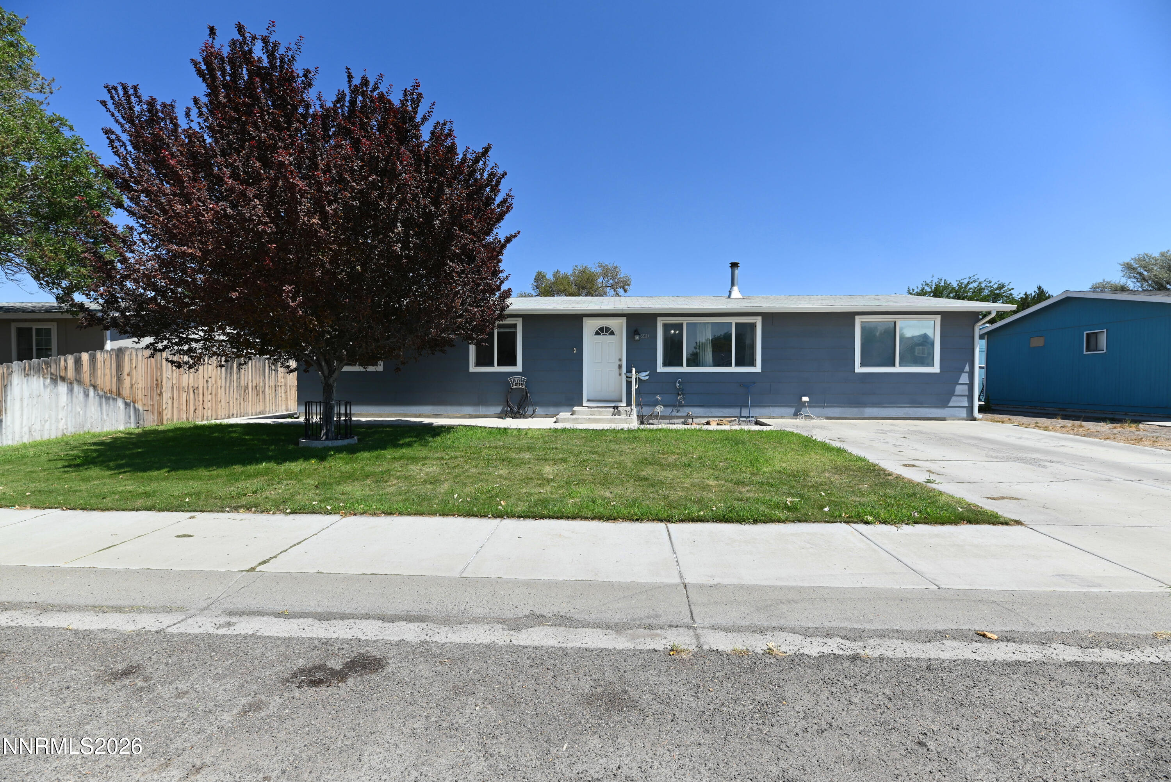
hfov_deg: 104.2
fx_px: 456
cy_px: 391
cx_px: 586
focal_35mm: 14
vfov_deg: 81.3
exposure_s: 1/400
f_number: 7.1
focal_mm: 14
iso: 100
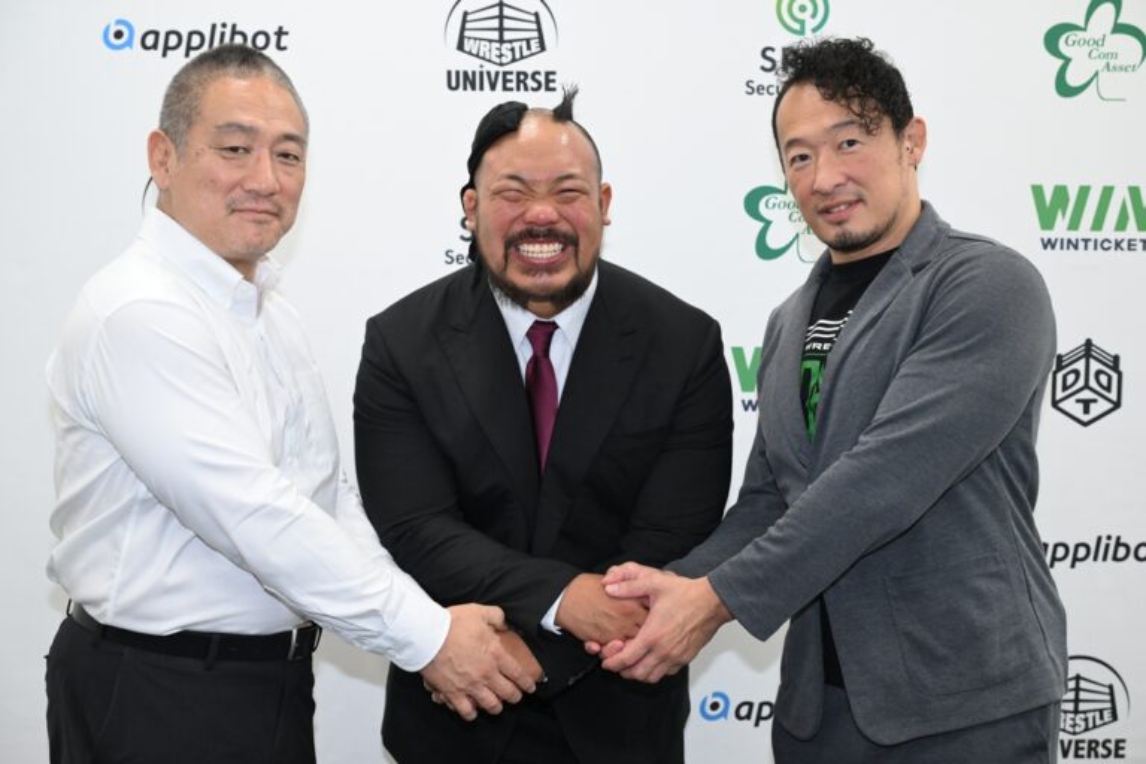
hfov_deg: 39.6
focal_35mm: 50
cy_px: 382
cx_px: 573
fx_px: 1592
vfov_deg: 27.0
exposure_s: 1/200
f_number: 4.5
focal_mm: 50
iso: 2500
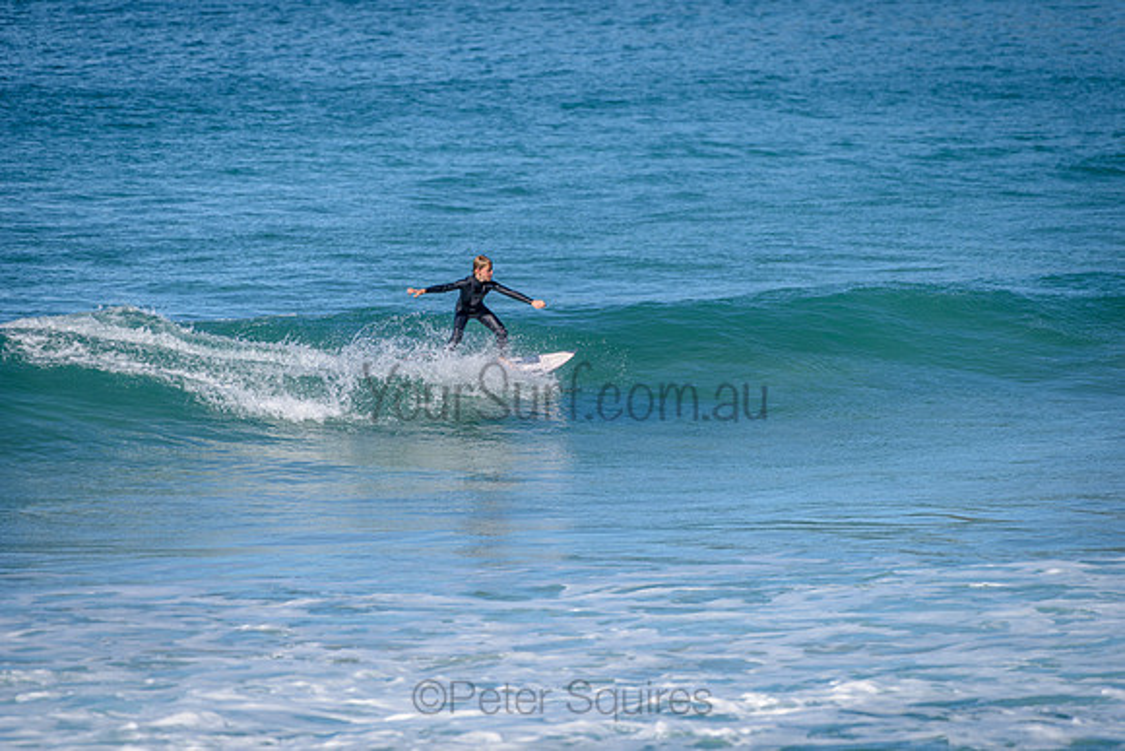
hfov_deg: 4.1
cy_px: 376
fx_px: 15628
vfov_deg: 2.8
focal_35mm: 500
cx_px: 562
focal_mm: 500
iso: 250
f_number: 5.6
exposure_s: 1/2000
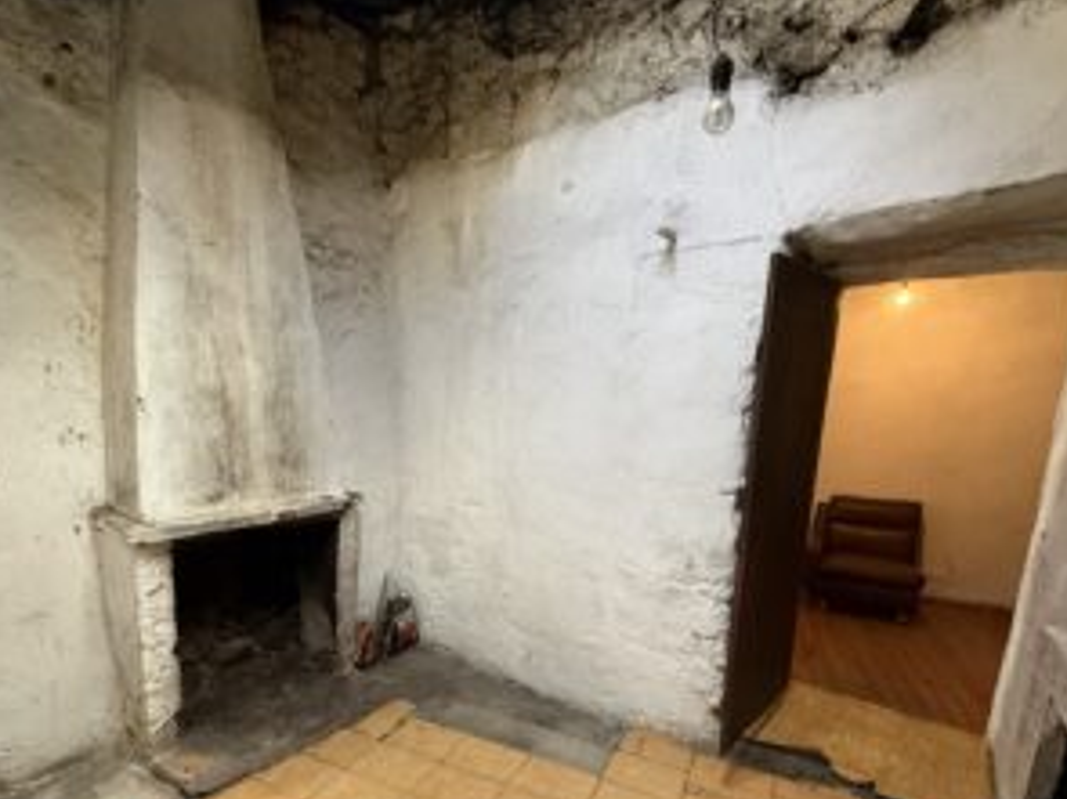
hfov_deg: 84.6
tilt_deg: -12.4
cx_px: 503
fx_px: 585
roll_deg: -1.8
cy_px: 528
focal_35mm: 19
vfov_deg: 66.9
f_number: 2.2
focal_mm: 2.22
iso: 400
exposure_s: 1/50
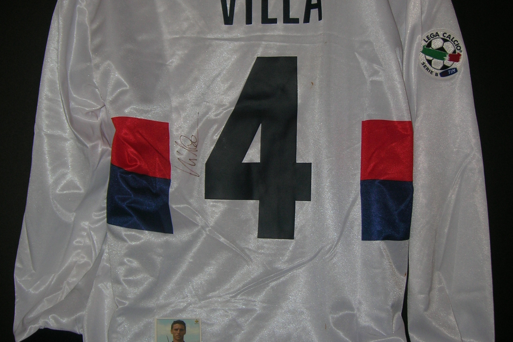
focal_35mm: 49
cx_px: 254
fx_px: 698
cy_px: 145
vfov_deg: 27.5
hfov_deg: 40.3
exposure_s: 1/60.1
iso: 50
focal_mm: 5.8
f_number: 2.9
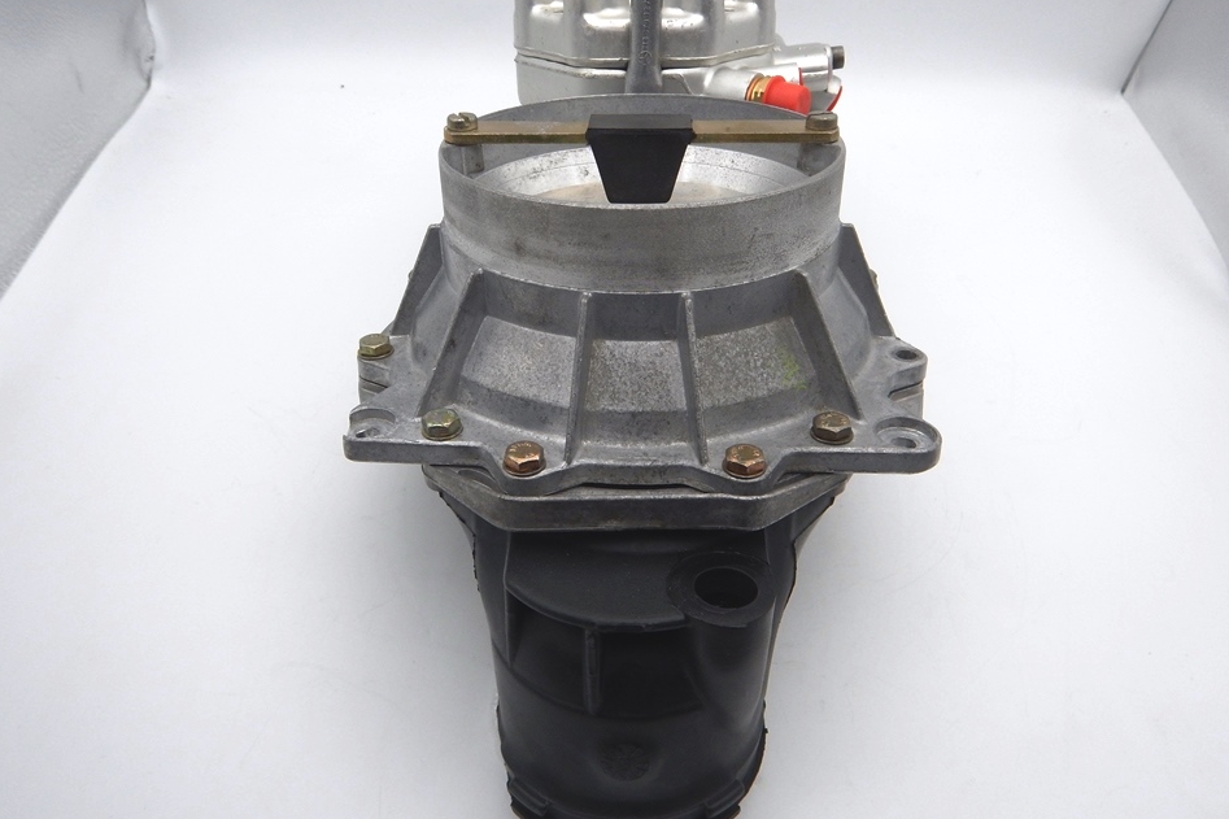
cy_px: 401
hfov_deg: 67.4
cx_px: 605
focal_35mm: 27
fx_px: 922
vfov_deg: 47.9
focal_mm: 4.3
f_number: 2.8
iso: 125
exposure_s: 1/320
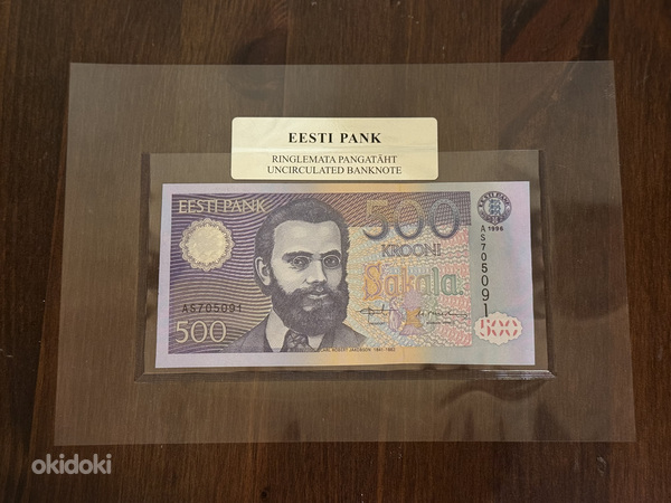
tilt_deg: -79.8
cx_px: 336
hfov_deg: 39.7
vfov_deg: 30.3
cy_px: 252
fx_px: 930
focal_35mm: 48
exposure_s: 1/33
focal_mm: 6.76
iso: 250
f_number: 1.78
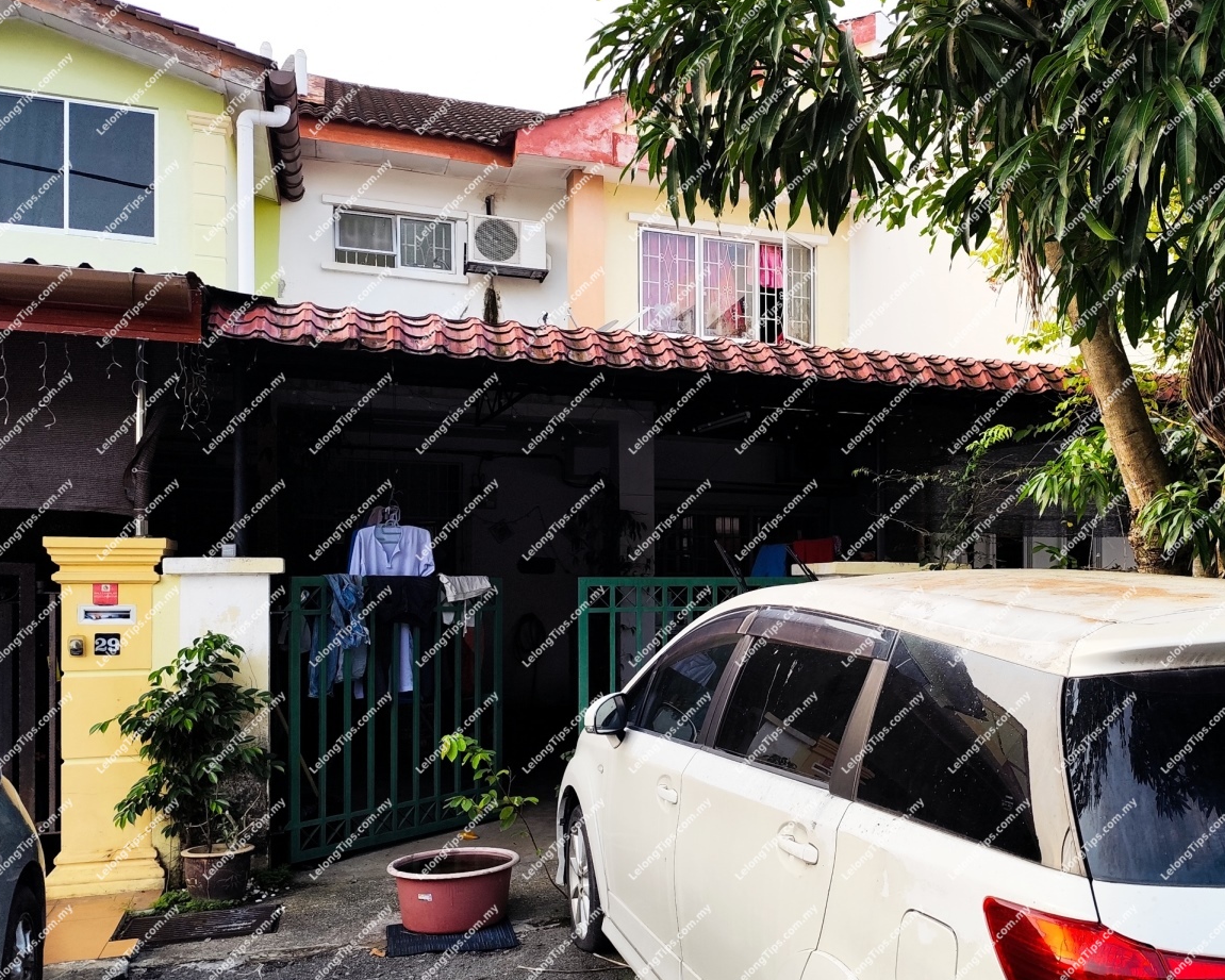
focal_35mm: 27
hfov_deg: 63.7
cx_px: 714
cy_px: 486
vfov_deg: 53.2
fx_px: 979
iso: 50
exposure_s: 1/153
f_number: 1.65
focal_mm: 6.14
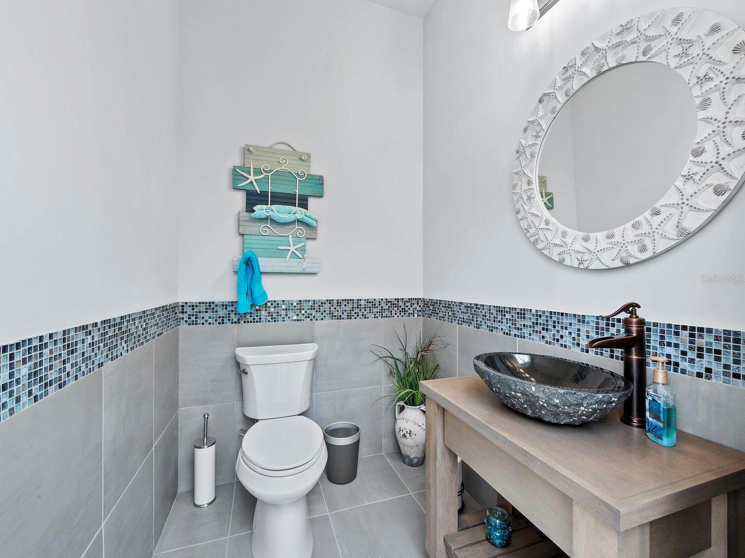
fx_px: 301
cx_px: 372
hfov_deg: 102.1
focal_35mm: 14
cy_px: 279
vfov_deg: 85.7
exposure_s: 1/3
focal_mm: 7
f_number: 11
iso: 400
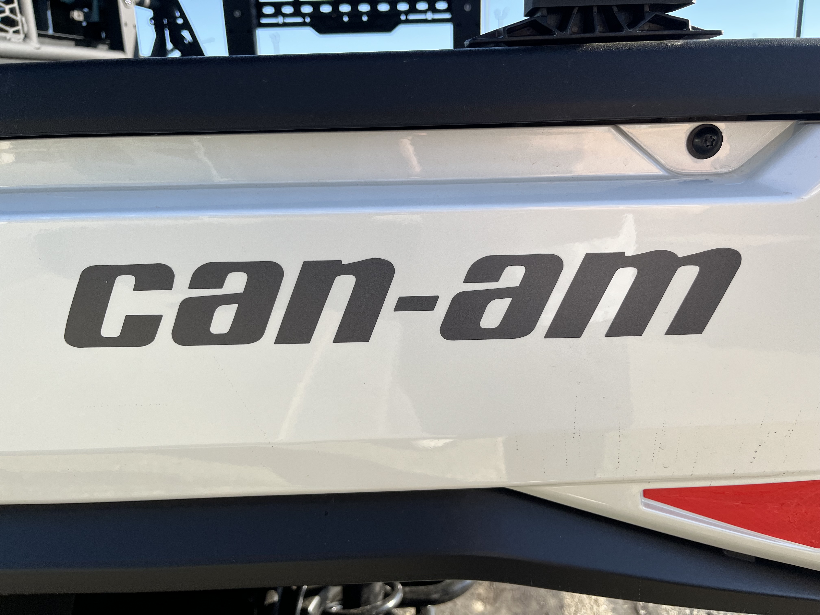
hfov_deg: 67.3
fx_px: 616
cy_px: 308
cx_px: 410
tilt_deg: -15.5
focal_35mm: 26
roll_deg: +0.9
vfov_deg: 53.1
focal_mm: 5.1
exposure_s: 1/943
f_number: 1.6
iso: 50
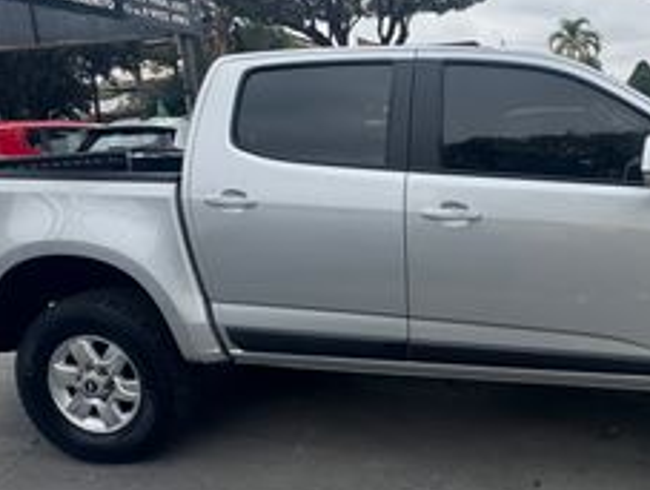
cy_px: 192
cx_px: 484
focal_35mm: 29
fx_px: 545
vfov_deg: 48.0
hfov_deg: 58.5
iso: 50
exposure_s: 1/1395
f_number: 2.2
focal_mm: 2.22
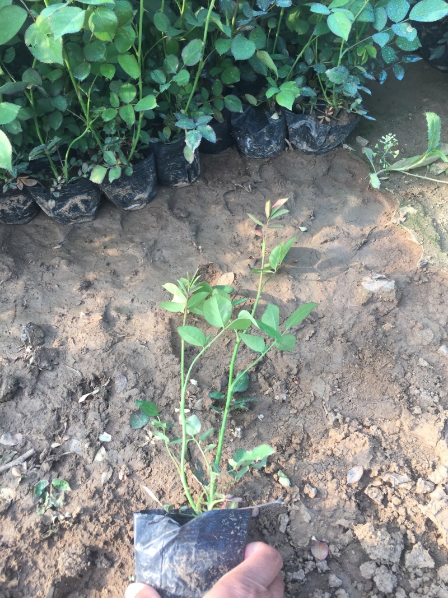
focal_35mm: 29
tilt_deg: -53.4
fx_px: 501
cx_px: 224
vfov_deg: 61.7
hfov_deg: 48.2
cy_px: 299
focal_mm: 4.15
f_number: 2.2
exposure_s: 1/119
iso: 32
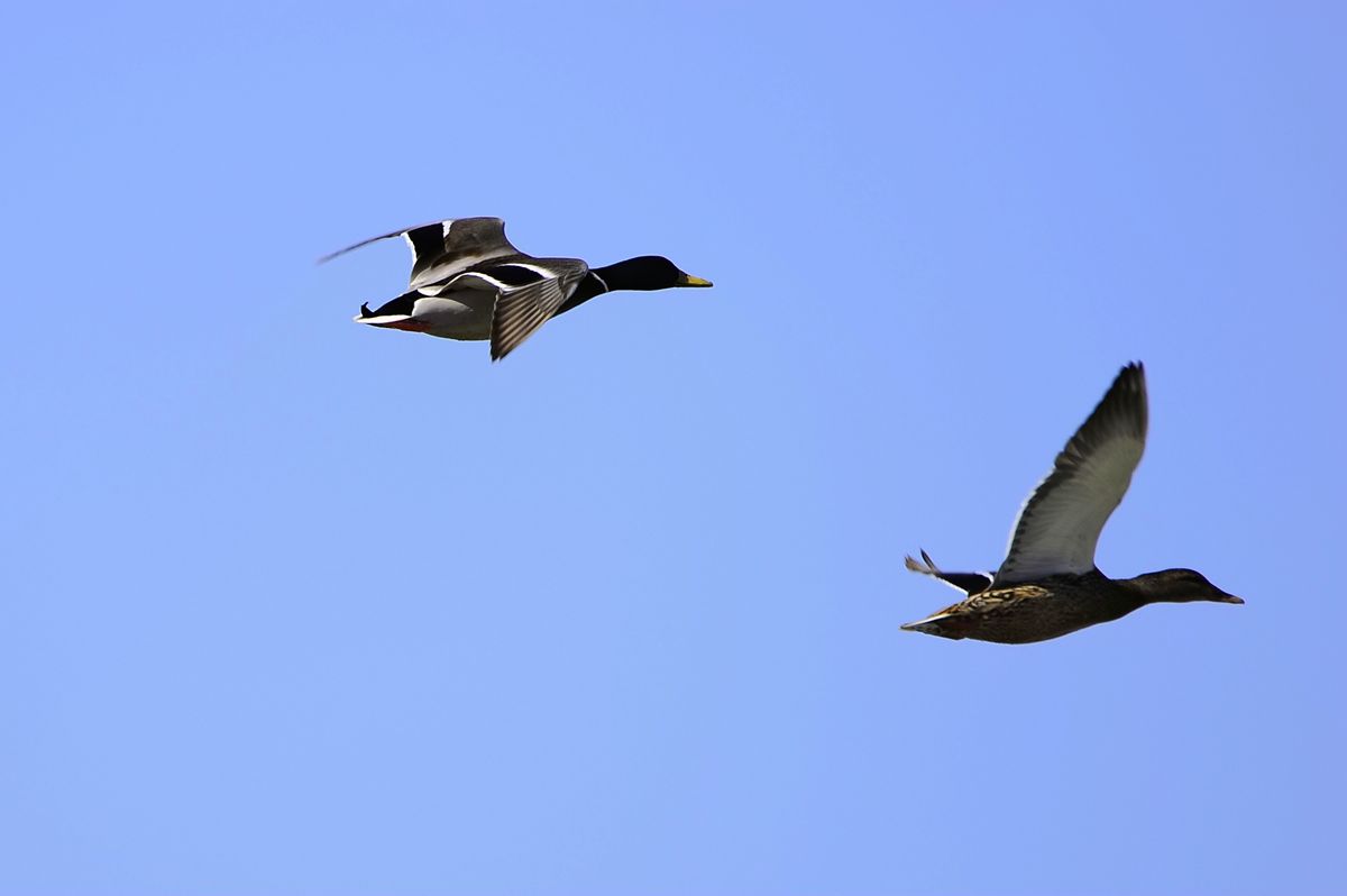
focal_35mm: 600
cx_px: 674
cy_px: 448
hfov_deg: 3.4
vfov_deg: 2.3
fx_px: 22431
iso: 200
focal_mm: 600
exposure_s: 1/800
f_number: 8
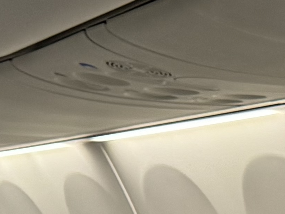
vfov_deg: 8.1
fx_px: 1383
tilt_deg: -12.1
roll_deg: -0.3
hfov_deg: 11.5
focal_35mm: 168
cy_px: 535
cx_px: 358
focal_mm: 6.76
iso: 250
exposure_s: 1/56
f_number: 1.78
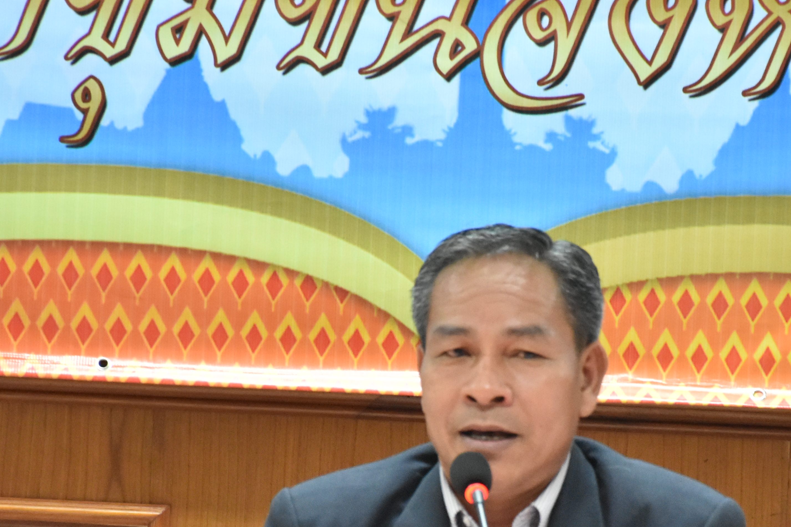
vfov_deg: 3.1
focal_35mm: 443
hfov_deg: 4.7
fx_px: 9733
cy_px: 501
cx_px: 491
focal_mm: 140
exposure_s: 1/60
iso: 2500
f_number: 5.6
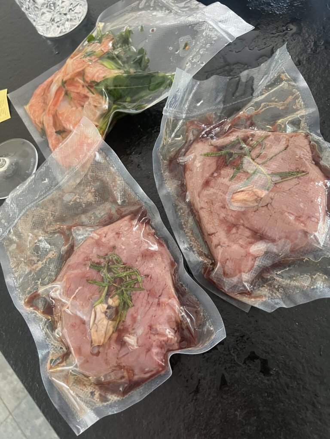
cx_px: 165
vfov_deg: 67.3
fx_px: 330
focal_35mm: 26
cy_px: 220
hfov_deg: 53.1
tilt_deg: -64.0
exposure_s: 1/58
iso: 400
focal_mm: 5.7
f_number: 1.5
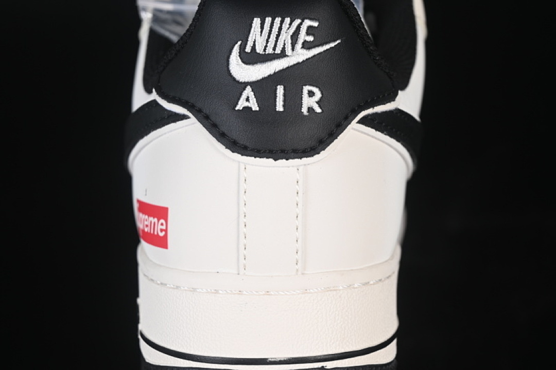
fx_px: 1158
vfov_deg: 18.2
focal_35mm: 75
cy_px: 185
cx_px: 278
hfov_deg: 27.0
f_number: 7.1
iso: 160
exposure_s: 1/80
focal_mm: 50
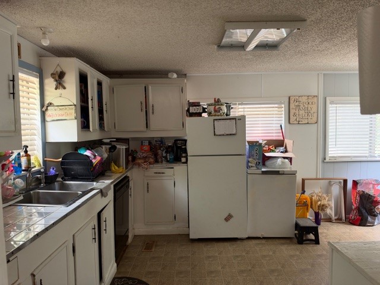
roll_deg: +1.3
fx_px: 263
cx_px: 190
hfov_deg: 71.6
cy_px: 142
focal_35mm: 24
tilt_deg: -3.5
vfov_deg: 56.8
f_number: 1.48
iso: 320
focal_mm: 6.93
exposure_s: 1/60
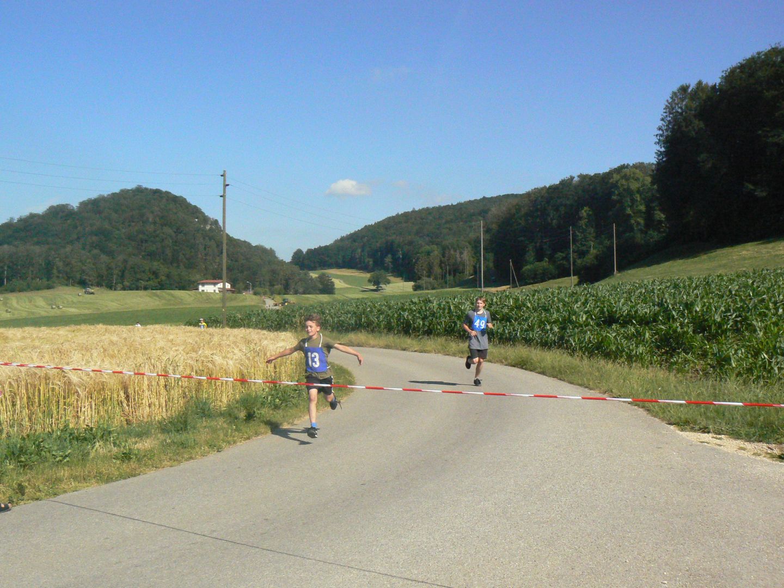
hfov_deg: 51.4
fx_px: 815
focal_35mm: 36
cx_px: 392
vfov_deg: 39.7
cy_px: 294
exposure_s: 1/1600
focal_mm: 6
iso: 400
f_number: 7.1
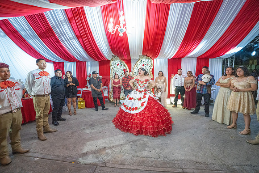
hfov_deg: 104.2
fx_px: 101
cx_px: 130
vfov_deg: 81.2
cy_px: 86
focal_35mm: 14
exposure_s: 1/50
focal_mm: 14
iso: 10000
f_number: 8
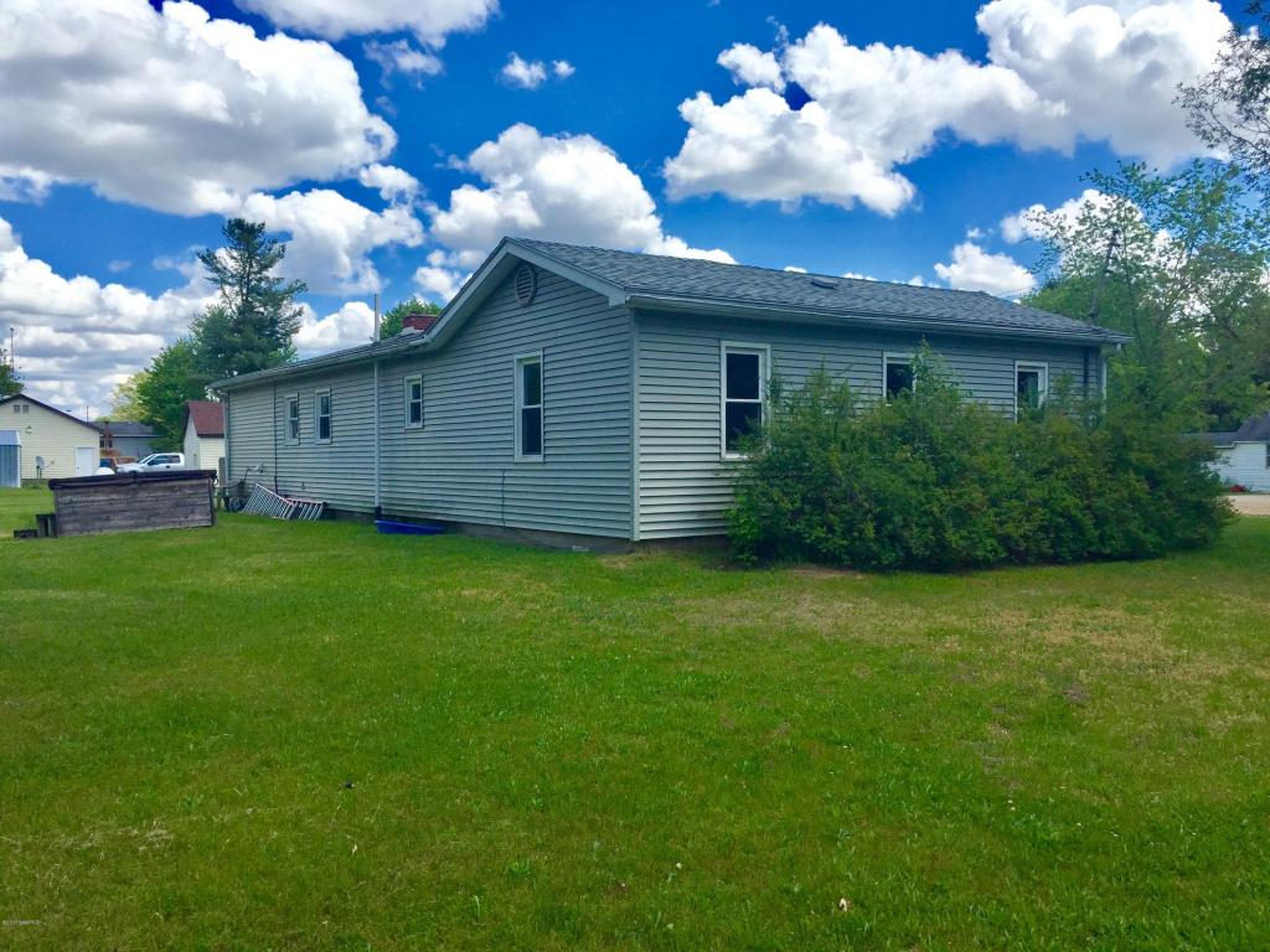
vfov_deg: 48.2
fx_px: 1064
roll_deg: -0.4
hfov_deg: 61.7
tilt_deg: +0.0
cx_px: 635
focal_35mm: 29
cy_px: 476
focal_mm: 4.15
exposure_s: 1/2198
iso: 32
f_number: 2.2
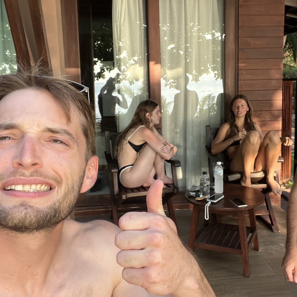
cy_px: 126
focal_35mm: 38
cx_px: 174
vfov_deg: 43.7
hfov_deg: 43.7
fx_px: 369
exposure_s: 1/121
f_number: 2.2
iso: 25
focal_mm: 2.71
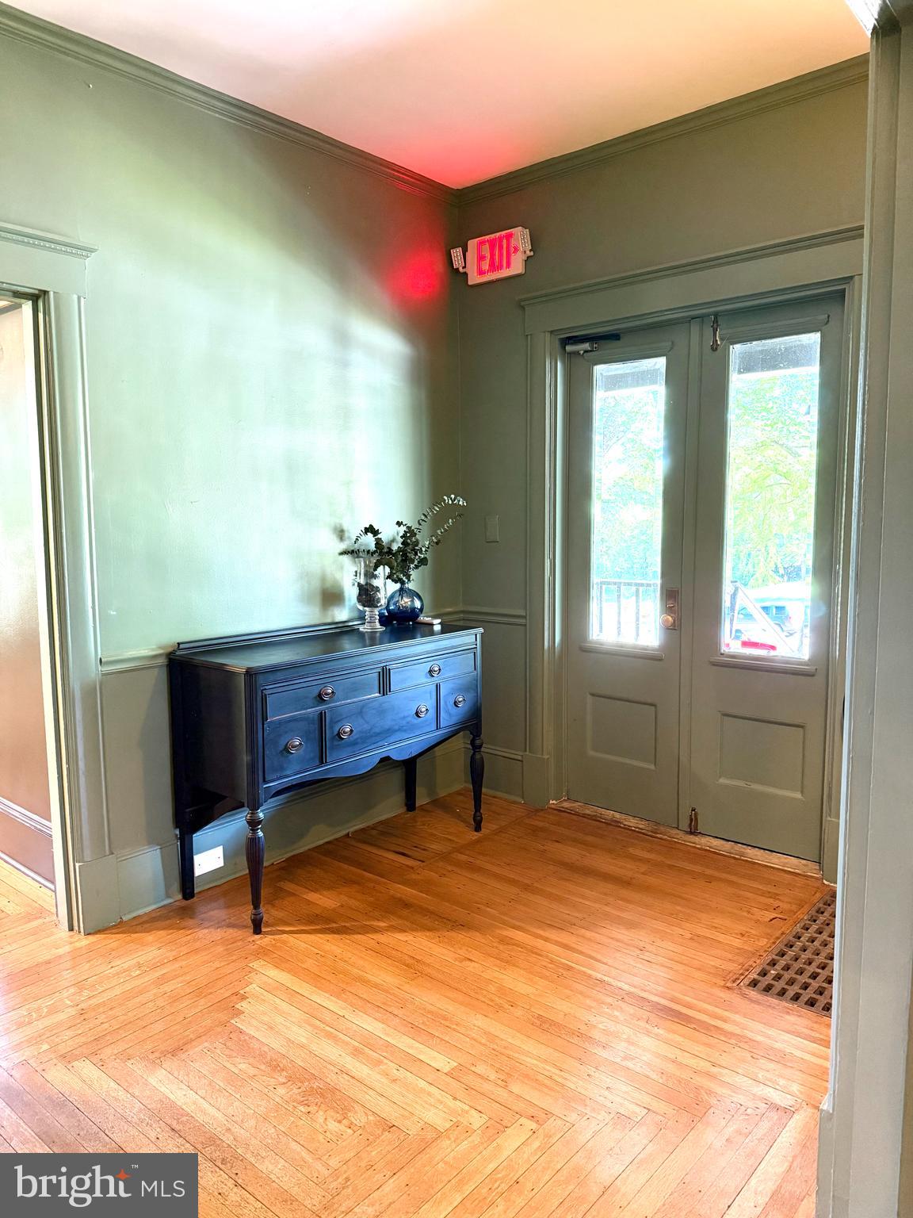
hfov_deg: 56.8
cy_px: 609
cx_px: 456
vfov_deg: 71.6
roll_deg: +0.3
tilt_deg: -6.3
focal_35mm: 24
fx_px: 844
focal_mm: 6.76
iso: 640
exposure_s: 1/40
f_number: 1.78
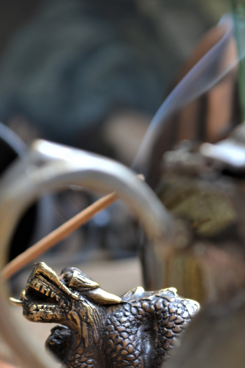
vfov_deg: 18.2
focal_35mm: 112
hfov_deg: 12.2
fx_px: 1143
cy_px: 234
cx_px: 140
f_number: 5.6
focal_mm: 52
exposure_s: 1/50
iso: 400
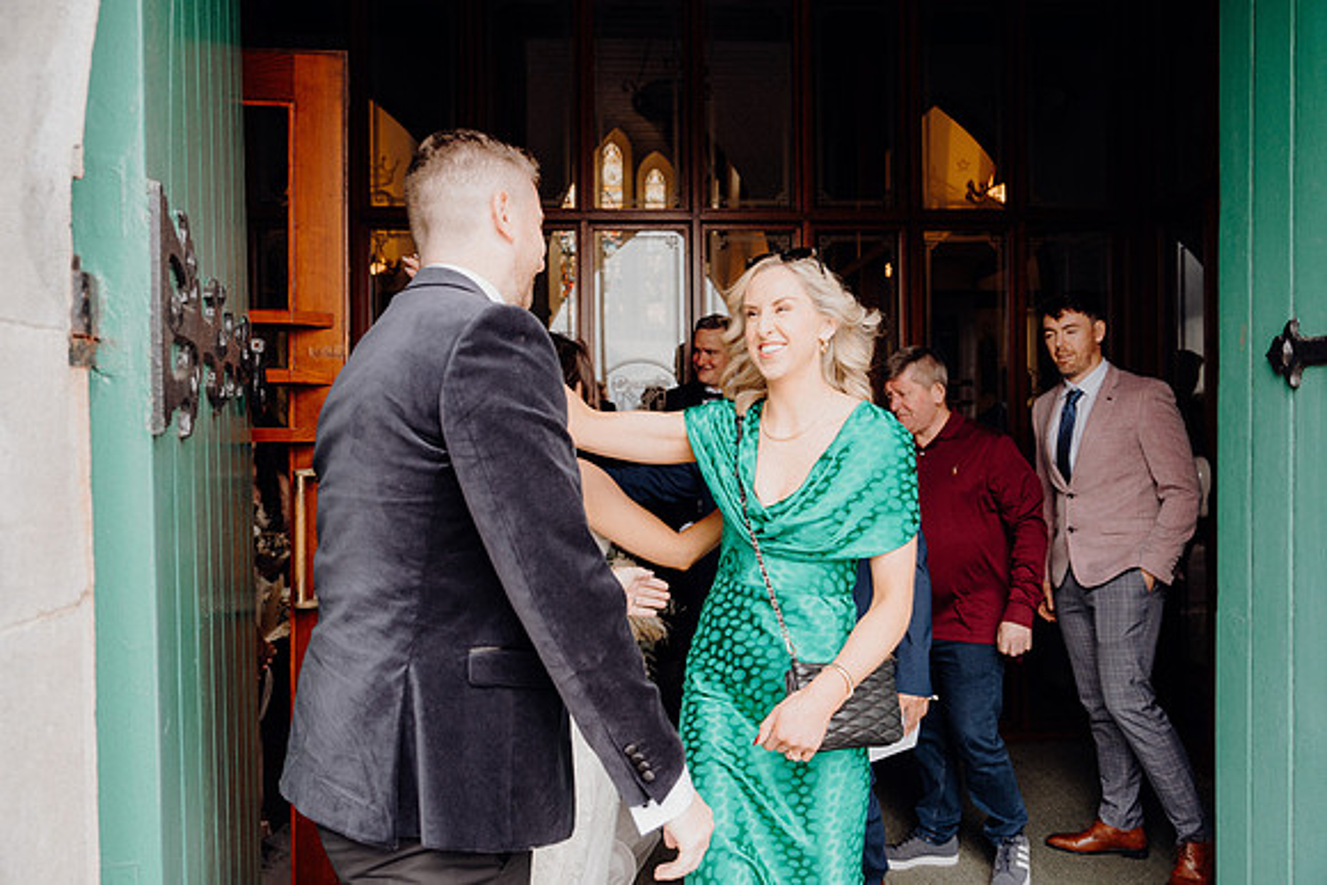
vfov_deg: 48.0
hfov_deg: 67.4
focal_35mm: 27
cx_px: 664
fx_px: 995
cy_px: 442
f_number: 3.5
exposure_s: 1/200
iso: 320
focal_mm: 27
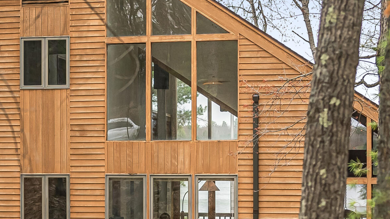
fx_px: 1127
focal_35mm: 109
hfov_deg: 19.3
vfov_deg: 11.0
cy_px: 208
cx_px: 53
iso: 640
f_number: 2.2
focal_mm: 41
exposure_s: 1/5000
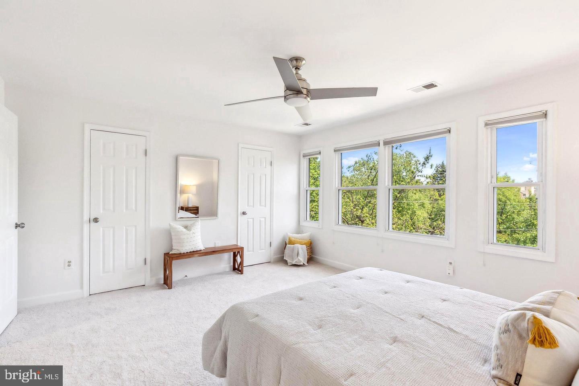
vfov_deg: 73.8
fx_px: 257
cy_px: 193
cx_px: 290
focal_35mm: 16
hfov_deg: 96.7
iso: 1000
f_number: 8
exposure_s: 1/60
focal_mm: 16
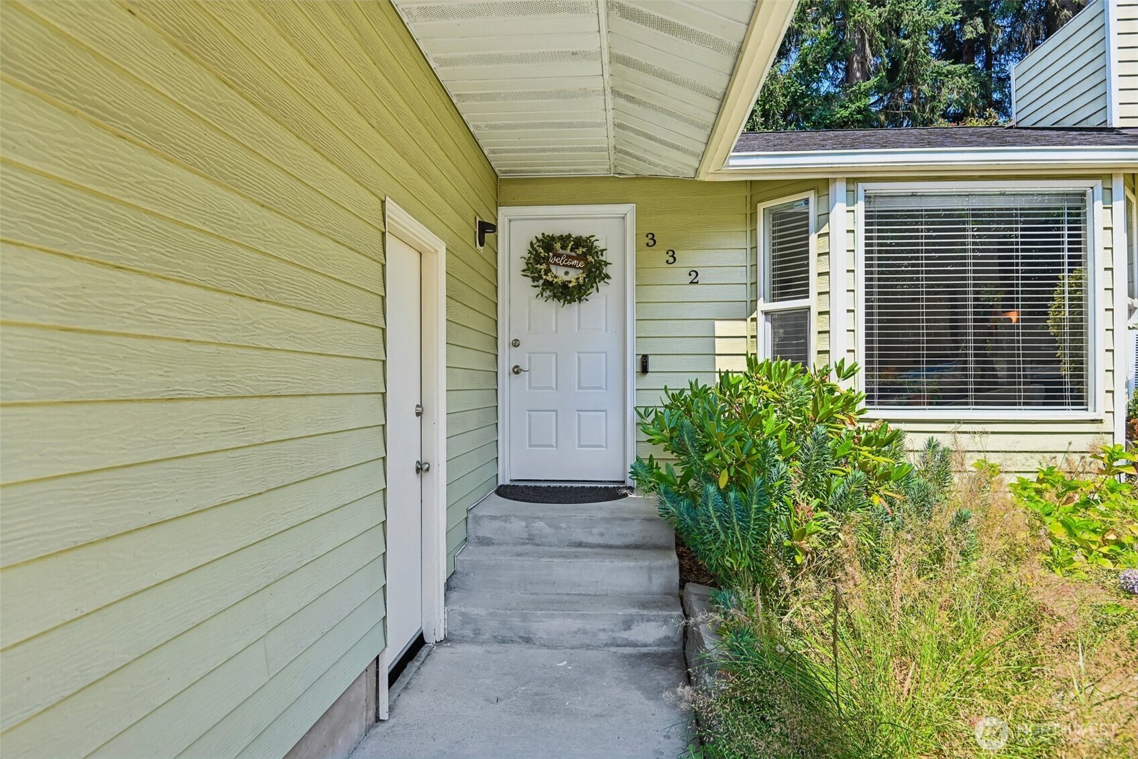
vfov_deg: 61.9
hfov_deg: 84.0
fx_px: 632
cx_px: 569
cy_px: 380
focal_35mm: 20
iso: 400
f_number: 8
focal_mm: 20
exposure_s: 1/500
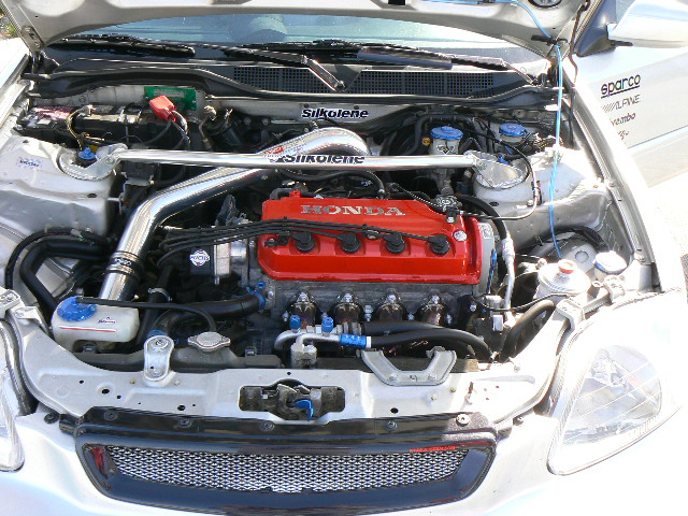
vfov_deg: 39.7
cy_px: 258
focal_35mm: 36
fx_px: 716
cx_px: 344
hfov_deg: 51.4
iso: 80
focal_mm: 6
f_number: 4.5
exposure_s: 1/125
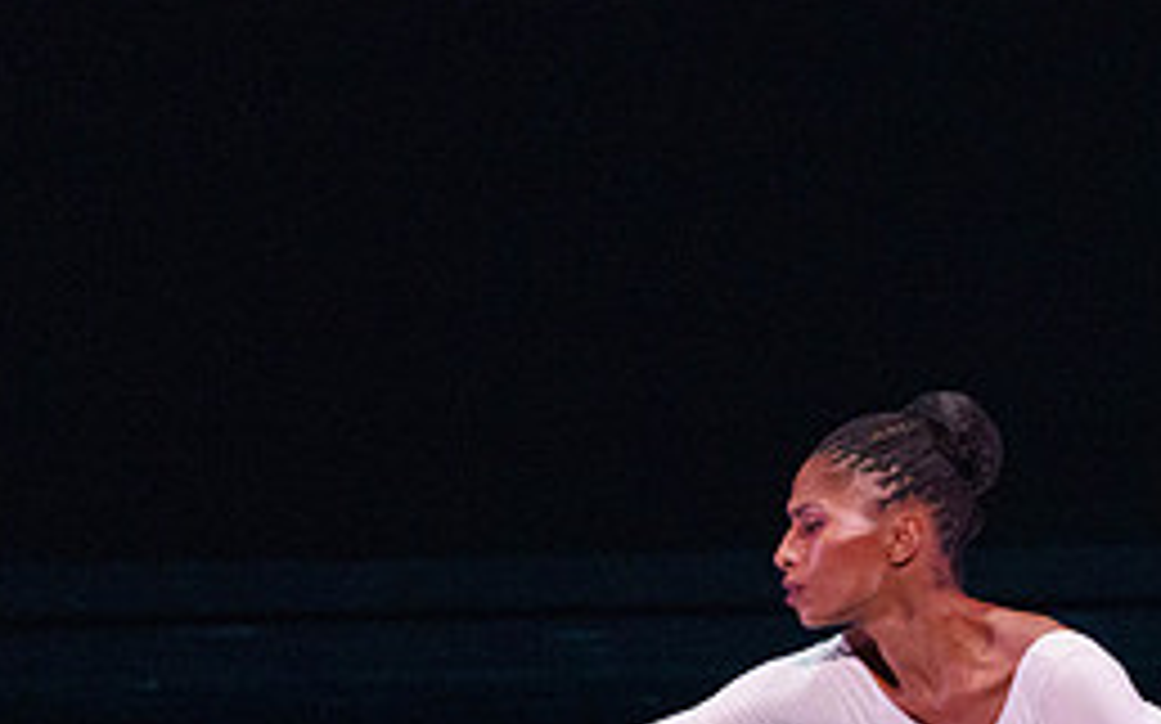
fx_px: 30172
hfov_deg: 2.2
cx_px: 1205
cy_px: 564
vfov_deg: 1.4
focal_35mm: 954
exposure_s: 1/400
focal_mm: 367
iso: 5000
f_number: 6.3
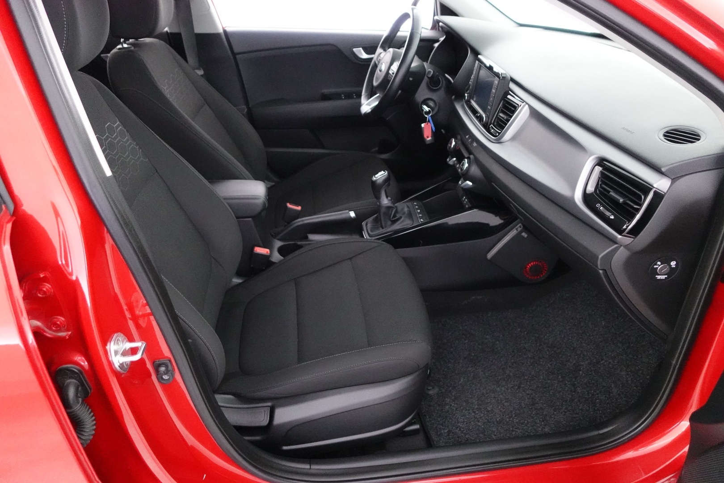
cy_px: 242
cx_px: 362
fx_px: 483
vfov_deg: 53.1
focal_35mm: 24
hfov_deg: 73.7
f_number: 1.8
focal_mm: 9.4
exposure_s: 1/80
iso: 4000
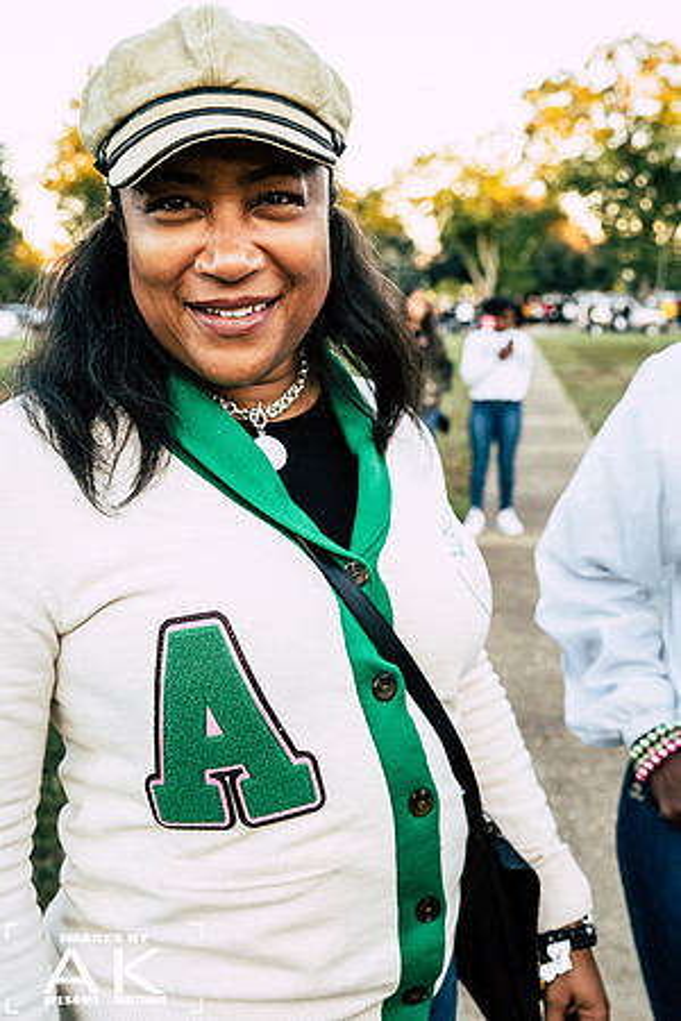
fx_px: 965
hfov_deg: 38.9
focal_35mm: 34
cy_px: 510
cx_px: 340
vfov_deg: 55.8
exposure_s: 1/200
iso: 800
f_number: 3.2
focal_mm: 23
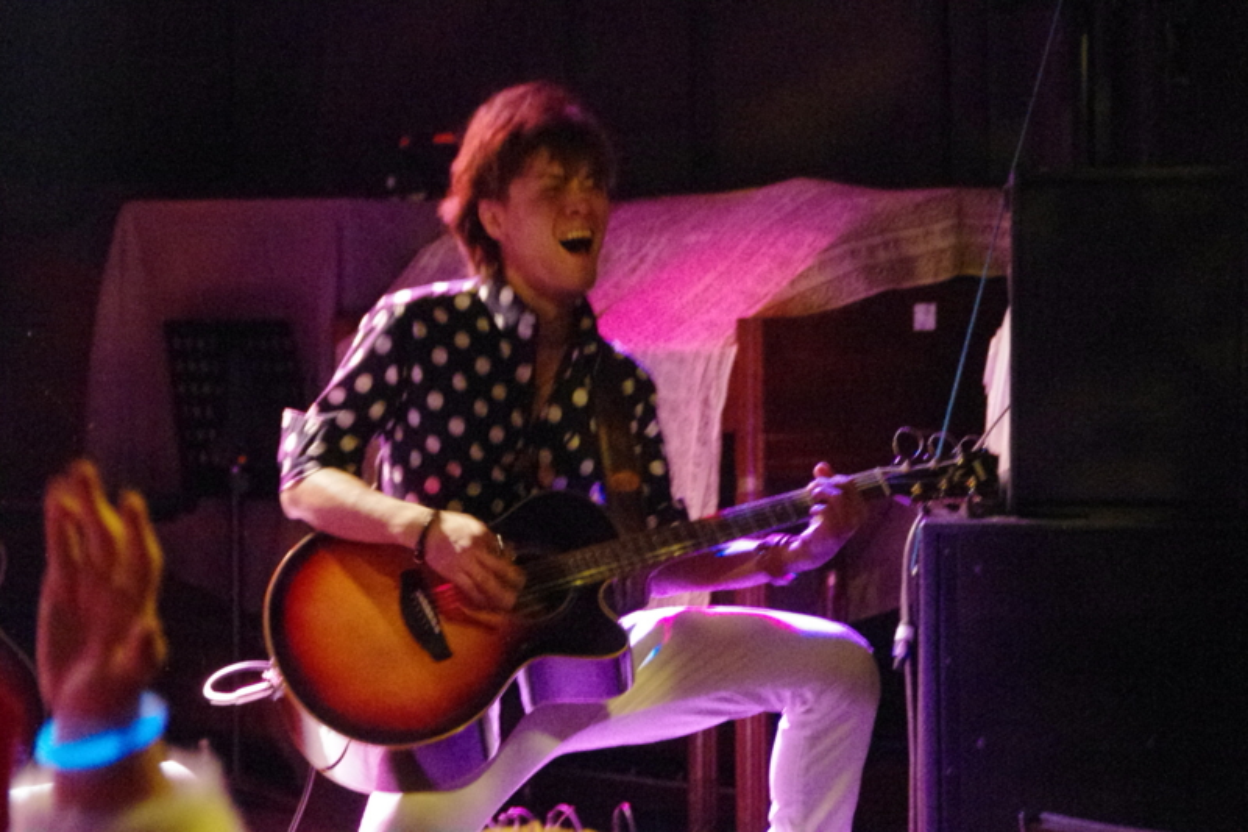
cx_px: 624
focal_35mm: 135
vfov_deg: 10.2
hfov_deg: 15.2
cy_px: 416
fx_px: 4679
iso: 12800
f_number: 5.6
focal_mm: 90
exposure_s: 1/40
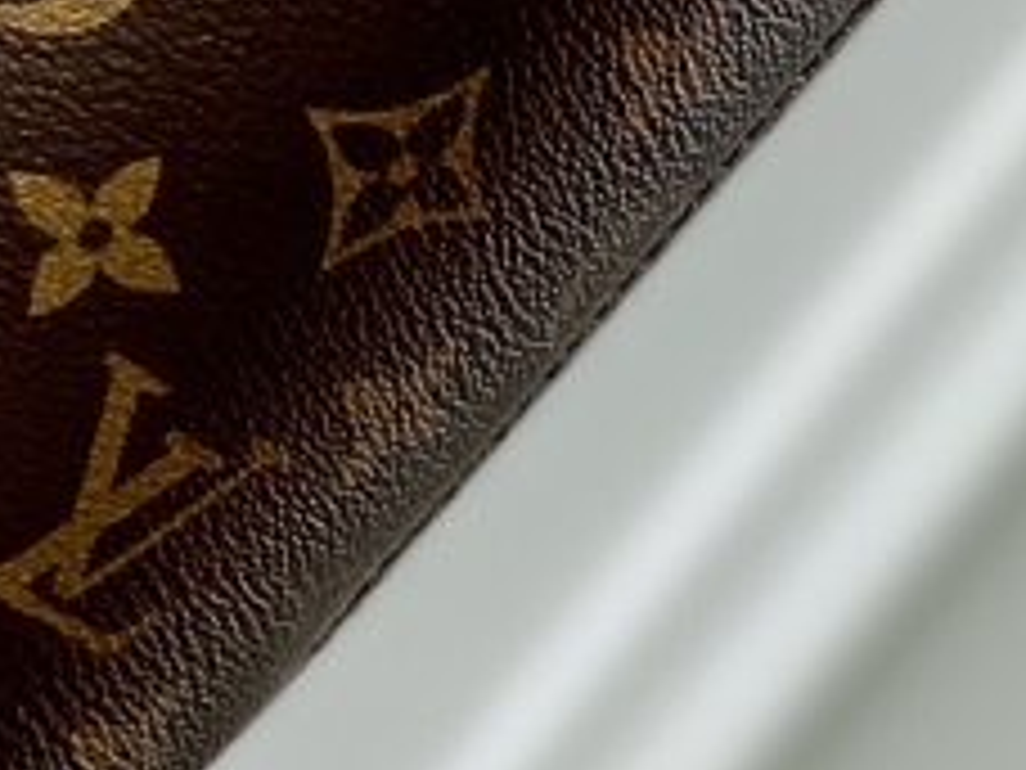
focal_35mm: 328
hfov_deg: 6.0
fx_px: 9722
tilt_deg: -6.1
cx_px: -392
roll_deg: -38.0
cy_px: -806
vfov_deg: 4.5
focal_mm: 6
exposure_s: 1/122
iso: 20
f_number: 2.4
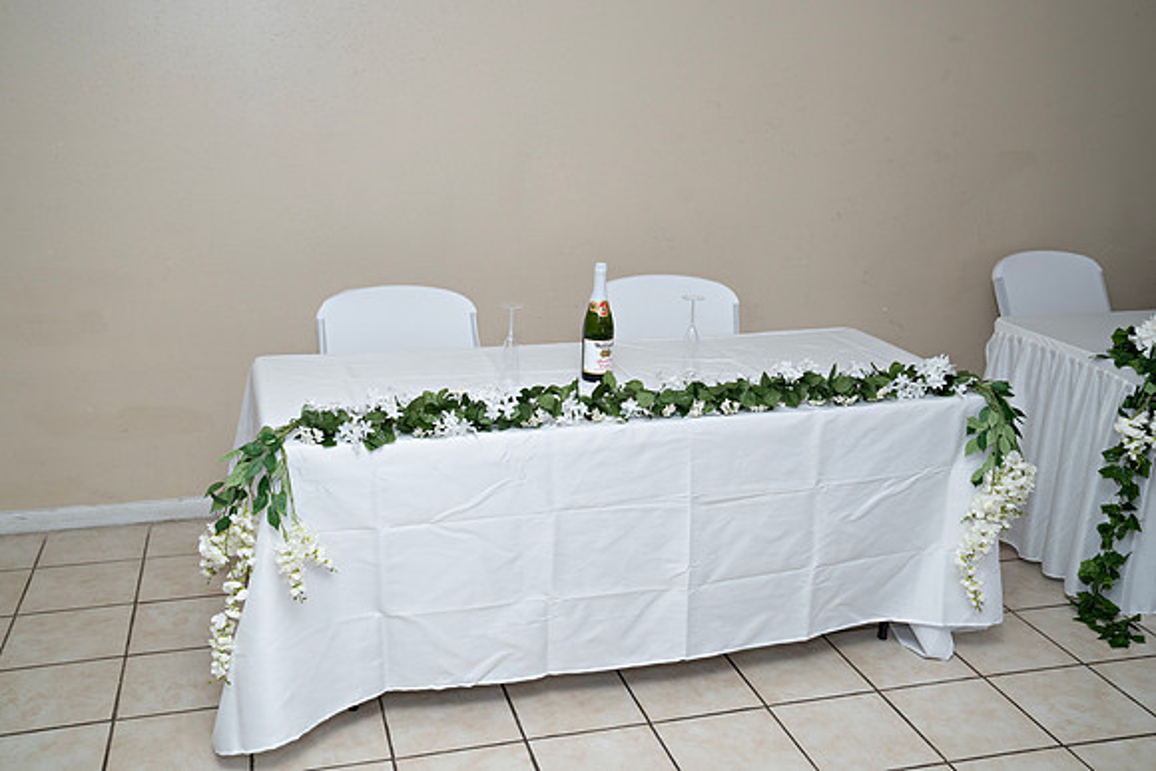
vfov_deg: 37.9
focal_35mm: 35
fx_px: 1124
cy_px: 386
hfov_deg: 54.4
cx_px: 578
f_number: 5
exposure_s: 1/160
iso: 500
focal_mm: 35
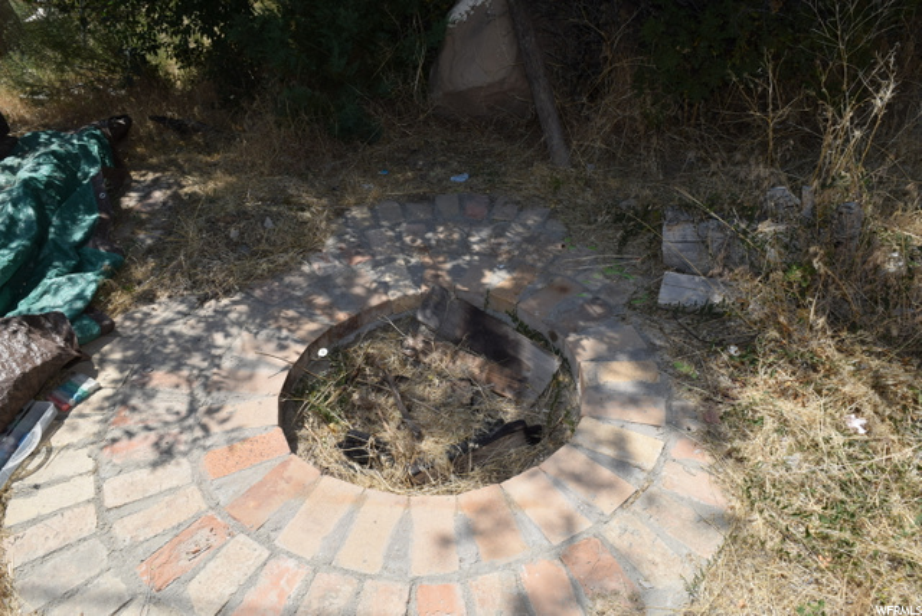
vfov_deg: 48.0
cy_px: 308
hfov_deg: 67.3
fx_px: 692
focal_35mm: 27
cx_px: 461
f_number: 10
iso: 100
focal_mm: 18
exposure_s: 1/200
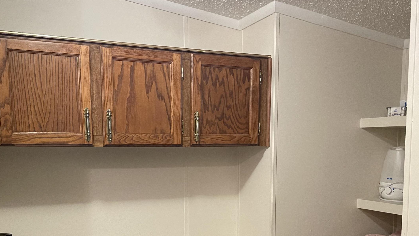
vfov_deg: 28.1
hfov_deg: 49.3
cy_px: 203
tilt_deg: -6.2
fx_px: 456
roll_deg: +1.1
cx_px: 185
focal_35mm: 41
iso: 400
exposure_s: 1/60
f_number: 1.6
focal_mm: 4.2
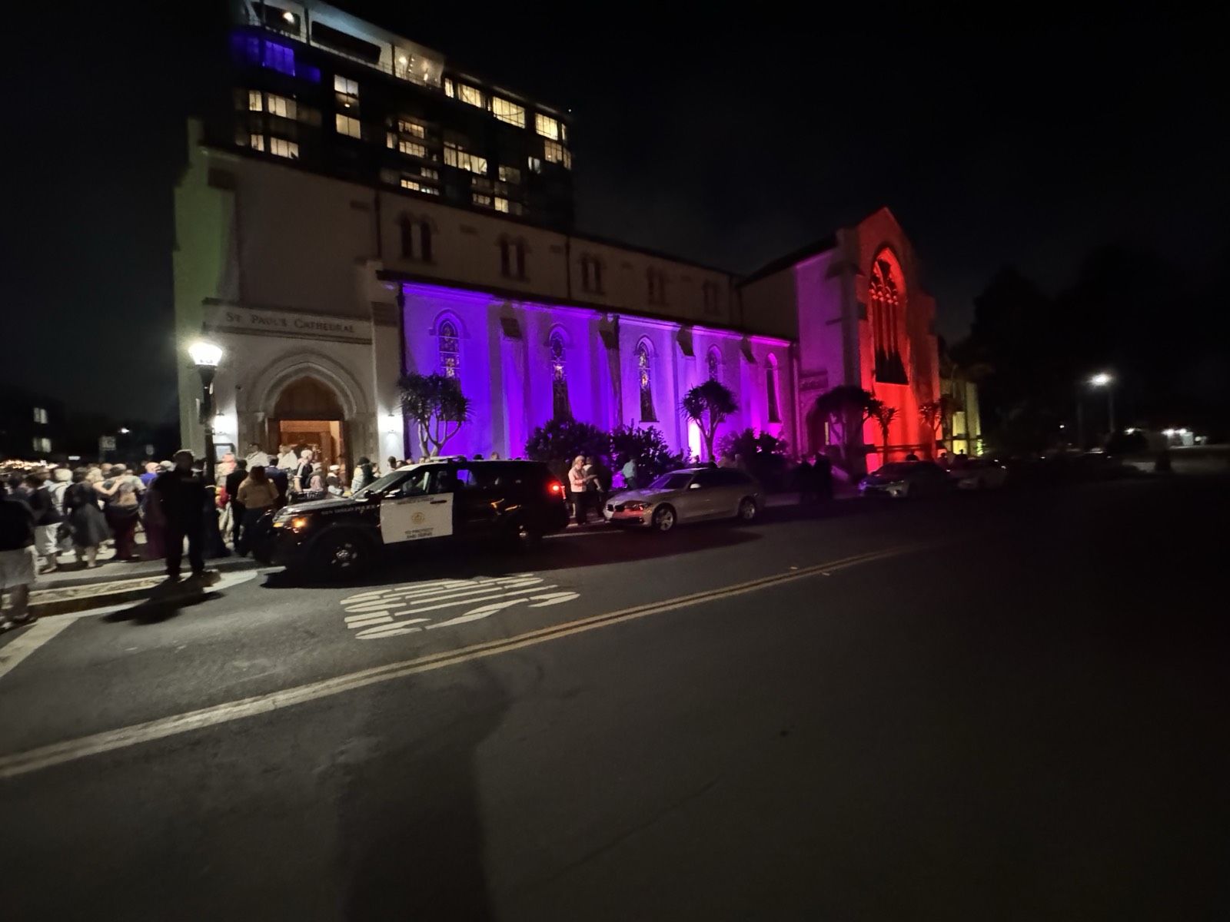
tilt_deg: -0.7
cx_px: 615
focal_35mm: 14
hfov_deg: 102.1
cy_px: 461
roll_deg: +0.2
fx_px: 497
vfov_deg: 85.7
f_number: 2.2
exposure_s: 1/30
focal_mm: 2.22
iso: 2500
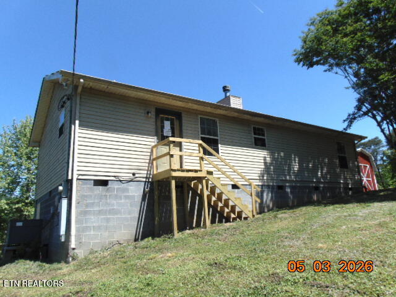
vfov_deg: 54.9
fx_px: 286
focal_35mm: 25
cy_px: 148
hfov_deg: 69.4
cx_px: 198
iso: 80
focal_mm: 4.5
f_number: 7.7
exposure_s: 1/200
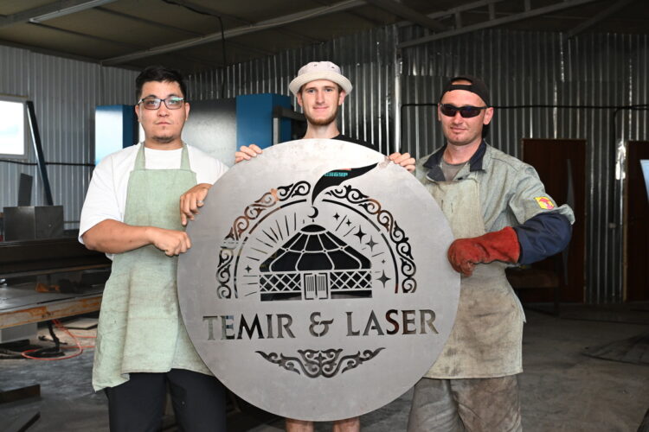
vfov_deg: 31.2
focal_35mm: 43
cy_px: 216
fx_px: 775
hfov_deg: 45.4
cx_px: 324
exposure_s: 1/250
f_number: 5.6
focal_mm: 43
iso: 3200
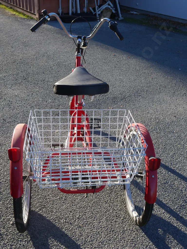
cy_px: 124
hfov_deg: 36.0
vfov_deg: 46.8
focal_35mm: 40
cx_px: 94
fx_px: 288
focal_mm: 20
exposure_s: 1/200
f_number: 6.3
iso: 200
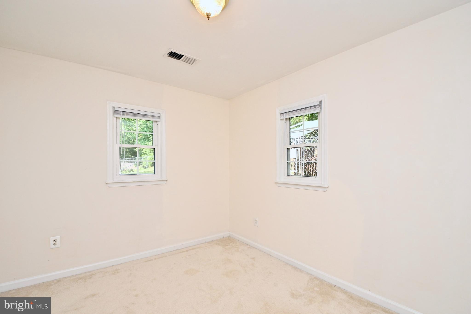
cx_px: 236
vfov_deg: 77.3
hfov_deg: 100.4
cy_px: 157
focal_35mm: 15
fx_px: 196
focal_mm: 10
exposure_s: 1/125
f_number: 7.1
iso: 500
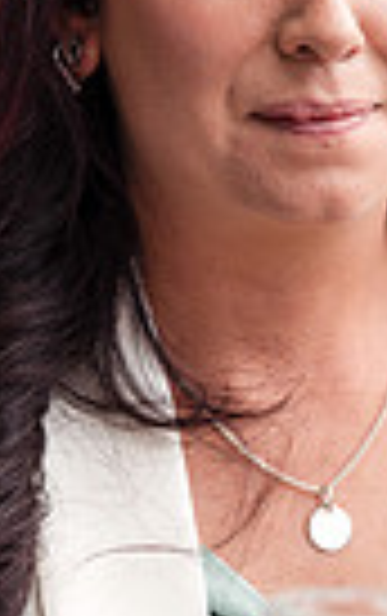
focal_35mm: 366
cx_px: 144
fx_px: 6157
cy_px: 155
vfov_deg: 5.7
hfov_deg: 3.6
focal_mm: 85
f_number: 1.8
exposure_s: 1/800
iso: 100
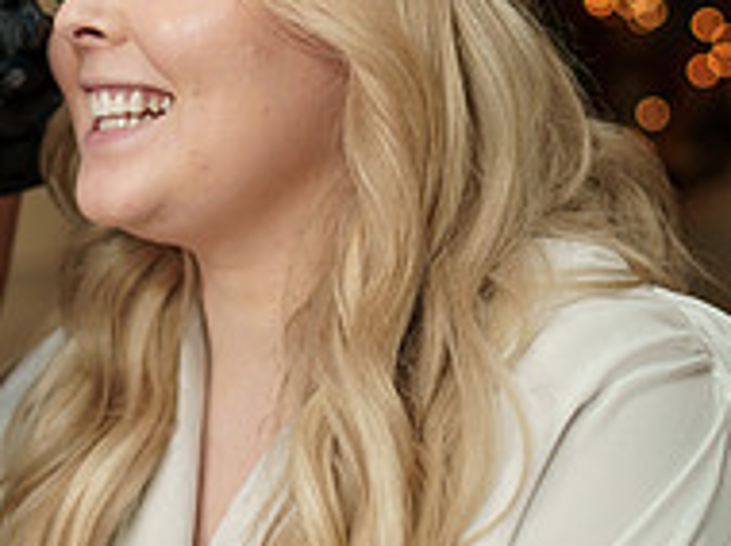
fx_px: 2172
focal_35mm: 103
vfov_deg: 14.3
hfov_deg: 18.6
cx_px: 0
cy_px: 179
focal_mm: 35
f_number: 2
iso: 400
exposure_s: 1/200
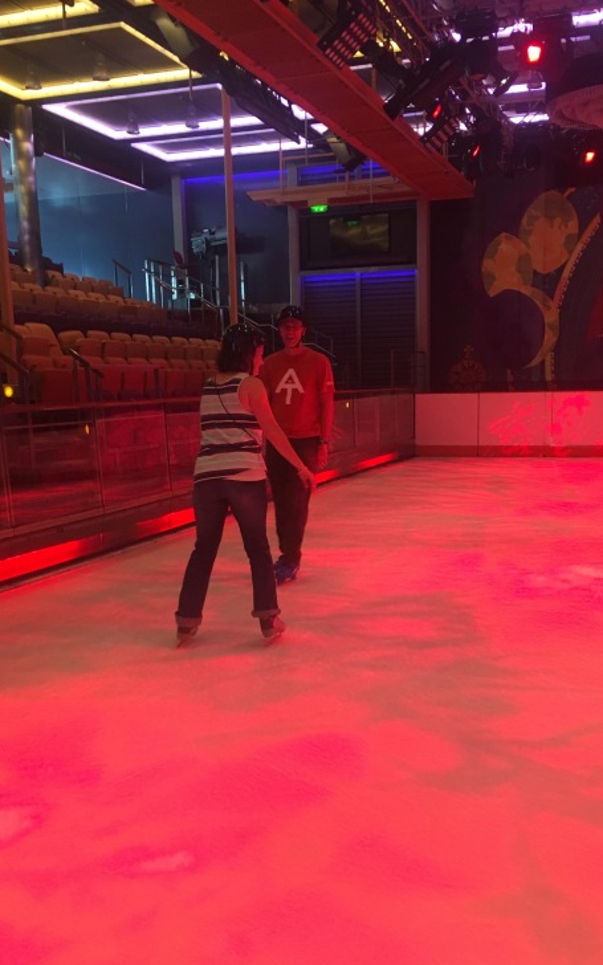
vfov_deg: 53.8
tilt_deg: -9.8
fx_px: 947
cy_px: 549
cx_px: 326
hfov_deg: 35.3
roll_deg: +1.9
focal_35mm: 36
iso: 200
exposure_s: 1/24
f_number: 2.2
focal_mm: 4.15
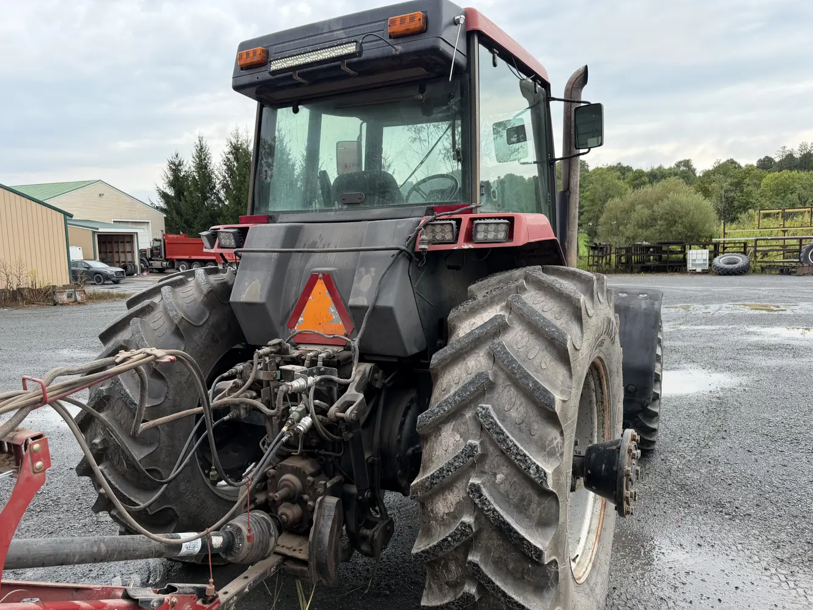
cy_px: 329
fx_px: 611
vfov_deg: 53.0
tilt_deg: -8.6
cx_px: 376
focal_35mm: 26
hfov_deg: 67.2
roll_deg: +1.3
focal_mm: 6.76
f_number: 1.78
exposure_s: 1/559
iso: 100
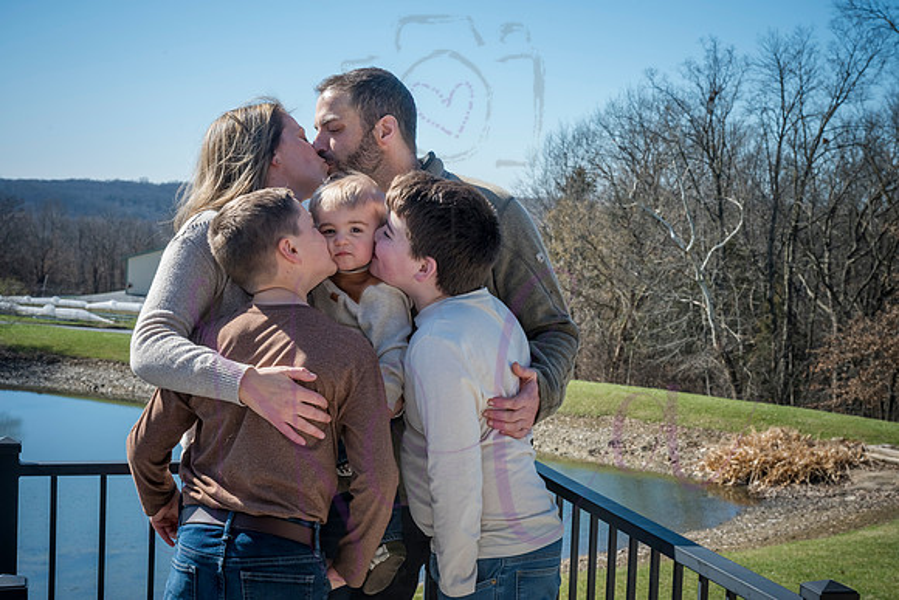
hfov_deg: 33.9
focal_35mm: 59
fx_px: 1474
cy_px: 300
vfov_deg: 23.0
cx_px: 450
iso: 400
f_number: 13
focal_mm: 59
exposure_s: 1/320
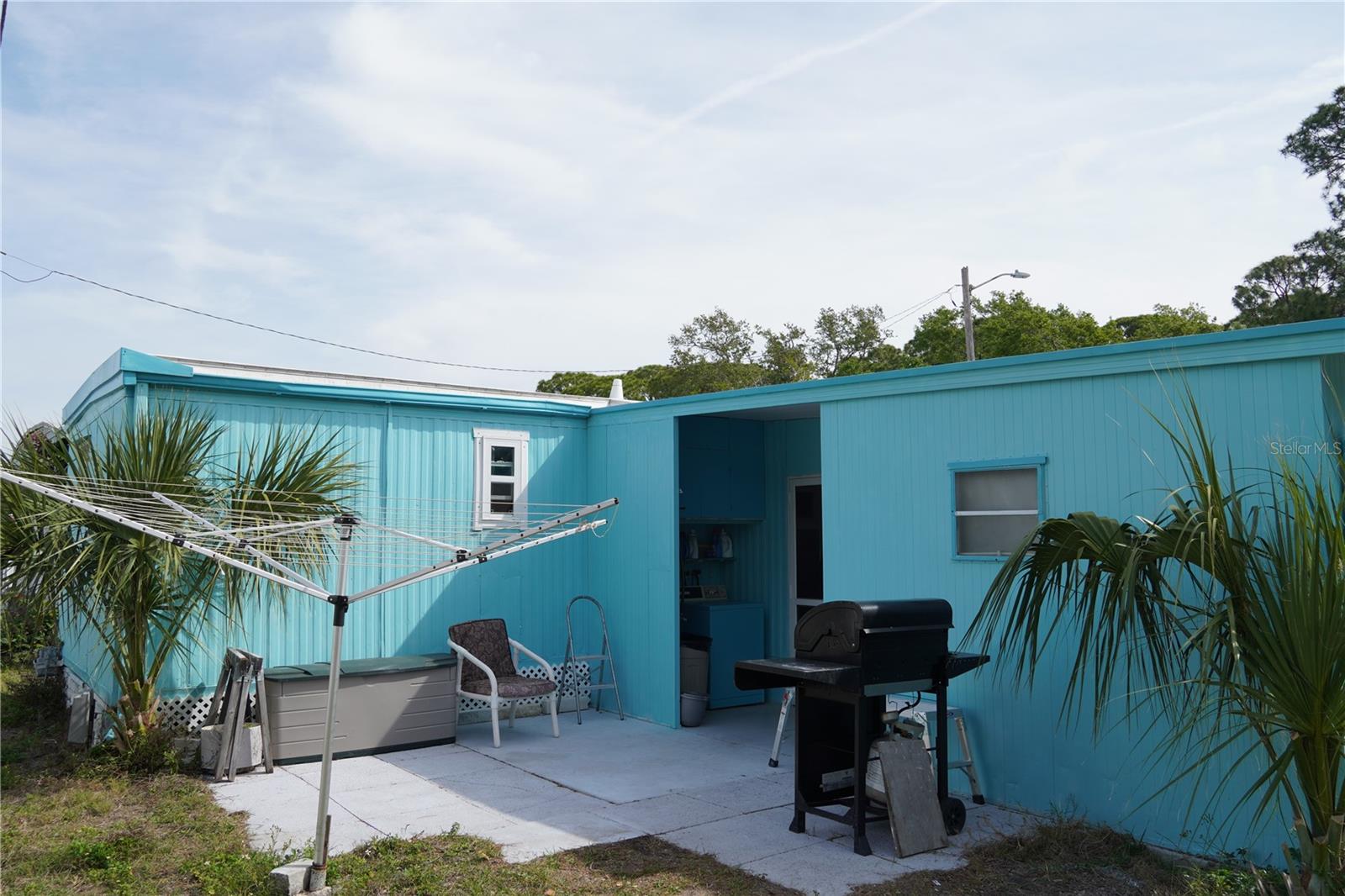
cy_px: 448
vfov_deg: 47.9
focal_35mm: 27
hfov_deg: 67.4
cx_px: 672
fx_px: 1008
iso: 100
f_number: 8
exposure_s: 1/250
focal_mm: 18
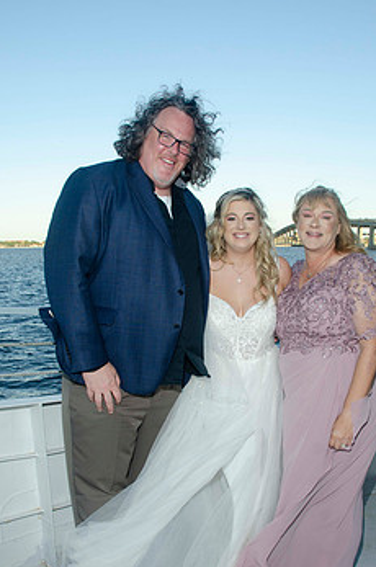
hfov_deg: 37.6
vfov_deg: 54.0
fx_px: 550
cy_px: 351
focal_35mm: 35
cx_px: 216
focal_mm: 18
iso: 200
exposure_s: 1/250
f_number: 7.1
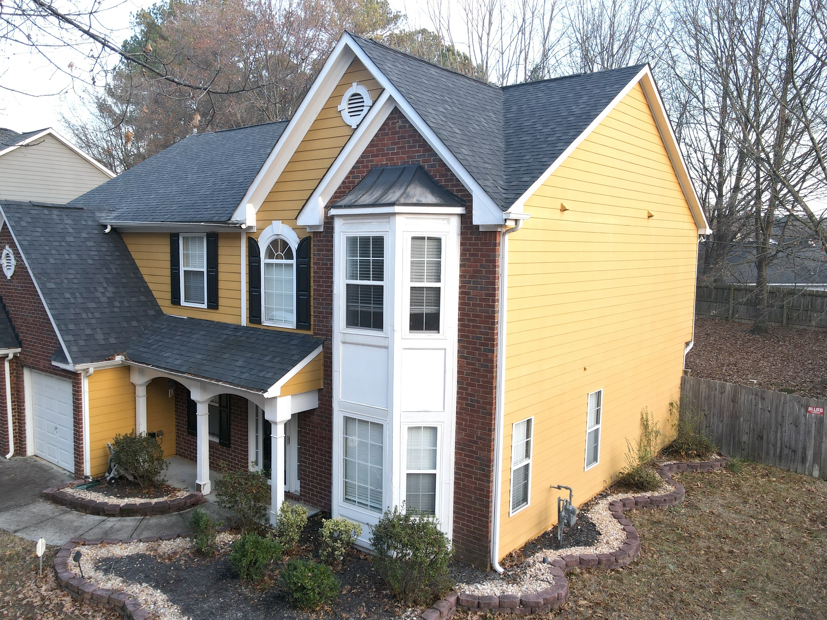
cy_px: 308
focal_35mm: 27
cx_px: 368
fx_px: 645
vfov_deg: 51.4
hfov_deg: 65.1
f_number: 2.8
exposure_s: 1/15
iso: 100
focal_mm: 4.5
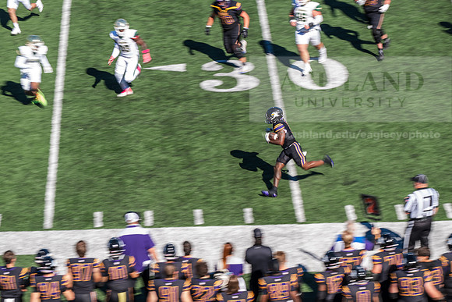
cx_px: 226
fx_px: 1884
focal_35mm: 150
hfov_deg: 13.7
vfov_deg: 9.2
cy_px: 151
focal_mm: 150
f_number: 8
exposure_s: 1/60
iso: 32
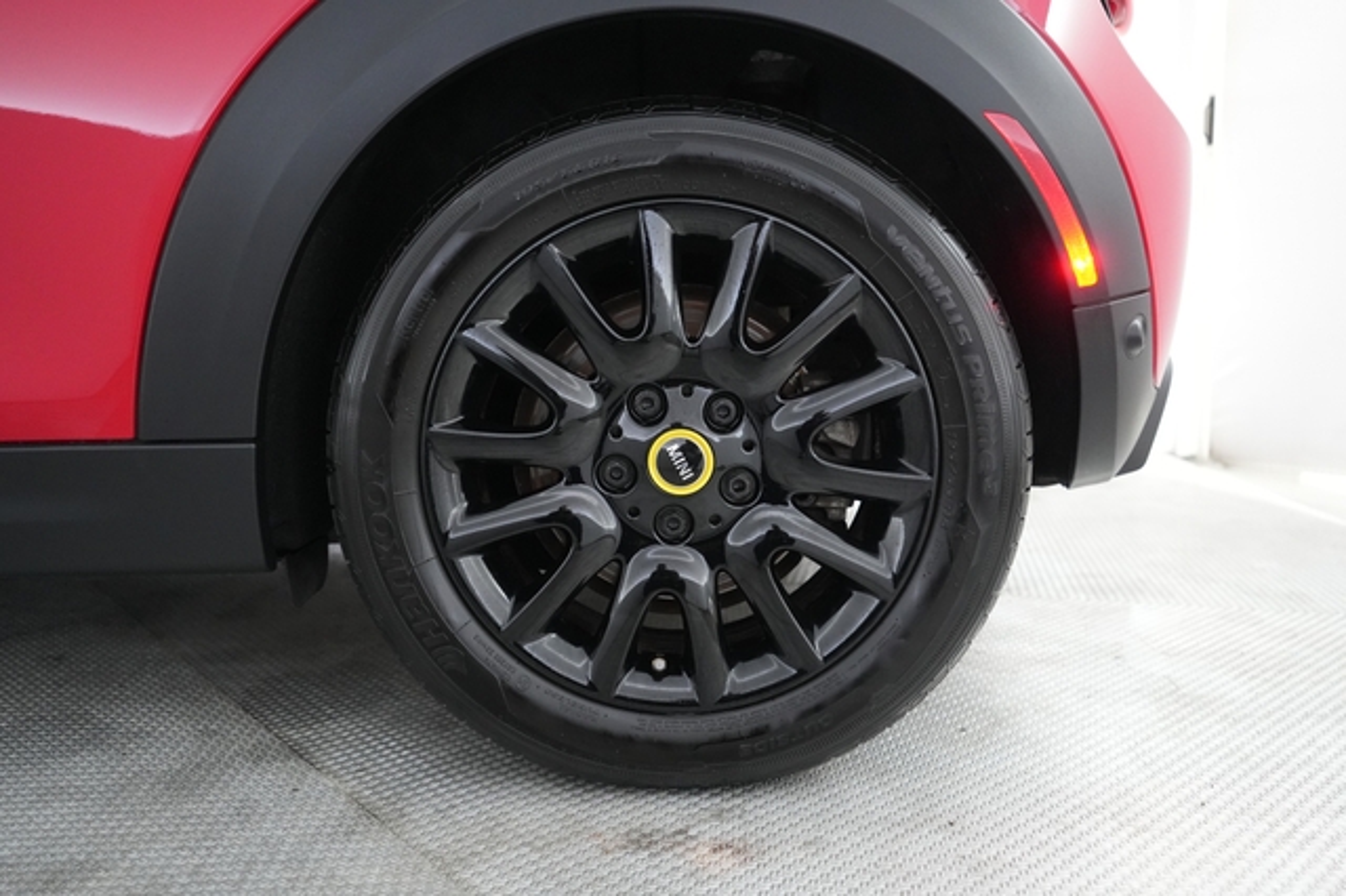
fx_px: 1046
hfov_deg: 65.5
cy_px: 448
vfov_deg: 46.4
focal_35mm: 28
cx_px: 673
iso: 5000
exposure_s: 1/160
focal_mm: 28
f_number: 2.8
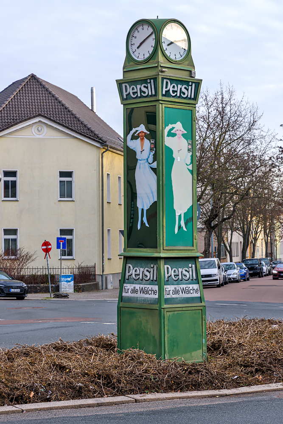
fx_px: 990
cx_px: 142
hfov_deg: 16.3
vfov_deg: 24.2
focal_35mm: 84
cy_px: 212
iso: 200
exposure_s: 1/125
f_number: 7.1
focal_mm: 56
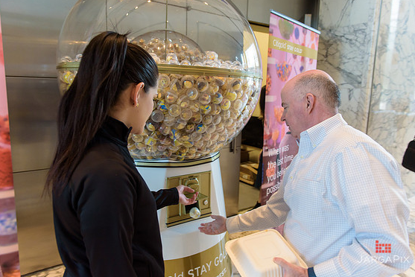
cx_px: 212
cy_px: 135
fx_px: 288
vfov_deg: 51.3
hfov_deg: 71.5
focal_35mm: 25
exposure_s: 1/125
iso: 1250
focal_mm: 24
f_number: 3.2
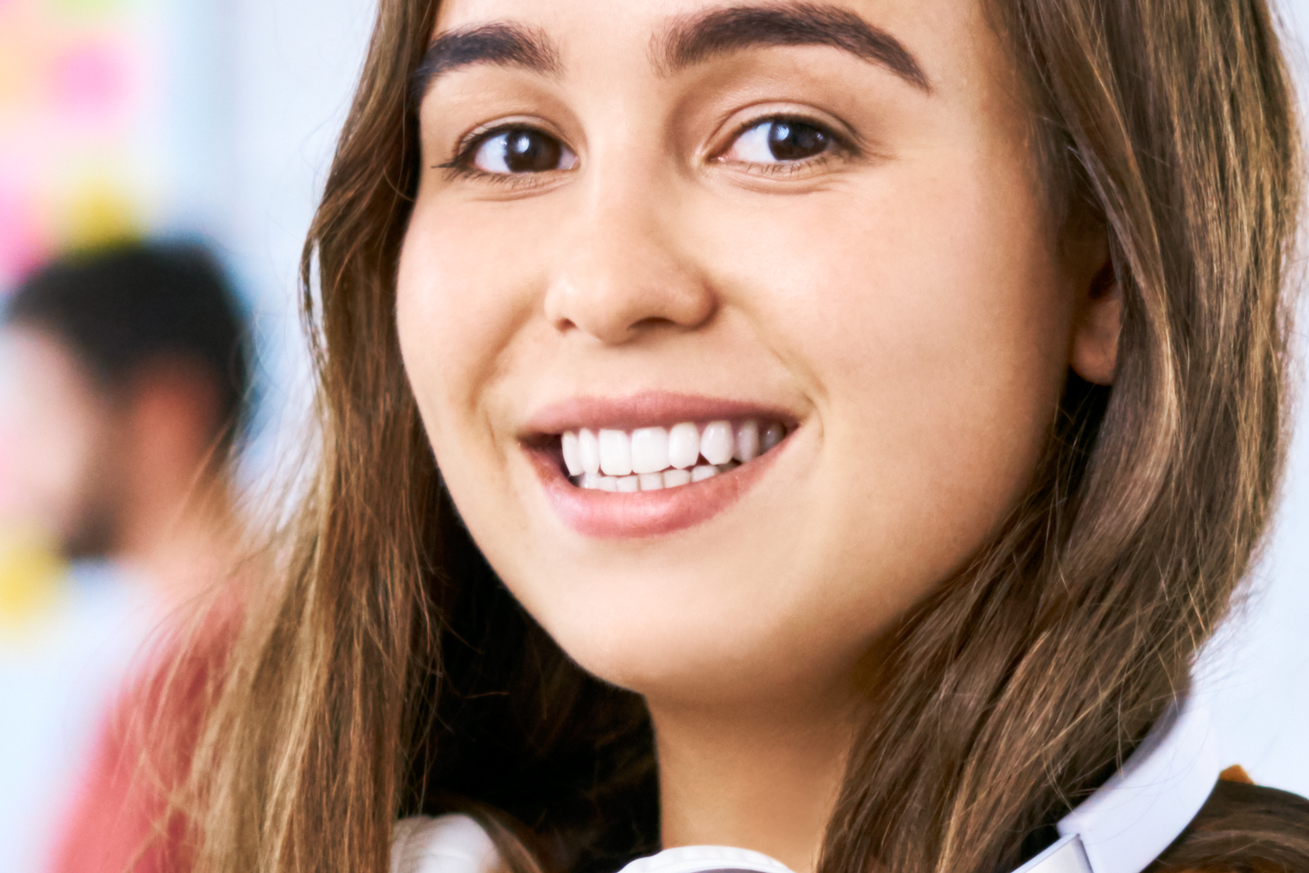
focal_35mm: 246
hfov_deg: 8.4
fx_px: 8946
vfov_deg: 5.6
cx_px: 329
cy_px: 1122
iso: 640
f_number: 2
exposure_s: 1/320
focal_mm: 55
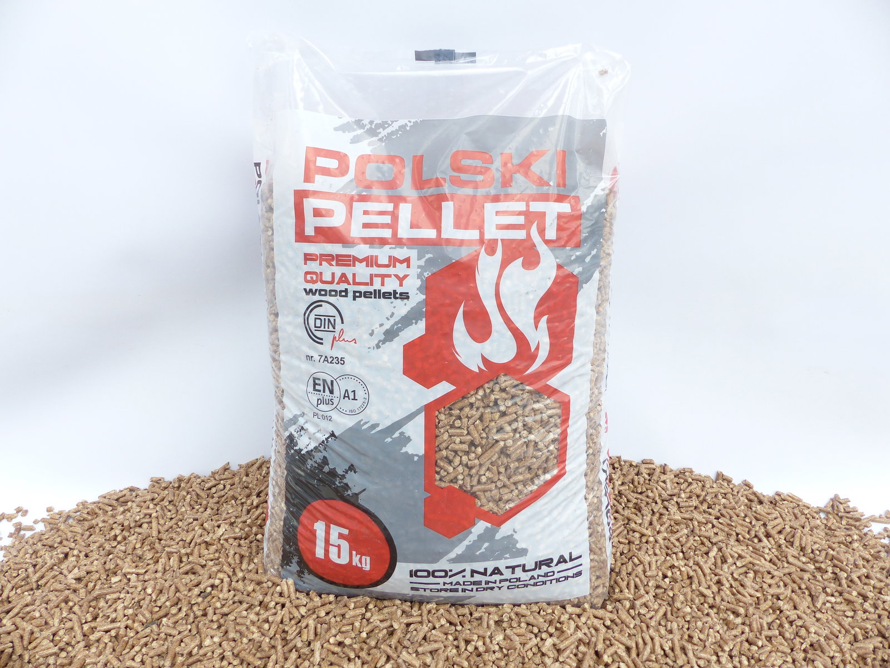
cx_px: 445
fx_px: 643
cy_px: 334
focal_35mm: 25
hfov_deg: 69.4
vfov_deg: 54.9
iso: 100
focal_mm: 4.5
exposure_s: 1/60
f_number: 2.8
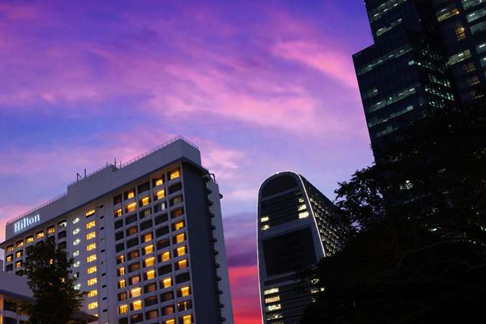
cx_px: 46
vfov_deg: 29.5
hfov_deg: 41.0
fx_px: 594
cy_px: 281
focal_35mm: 44
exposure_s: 6
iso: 100
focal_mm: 20
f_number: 11
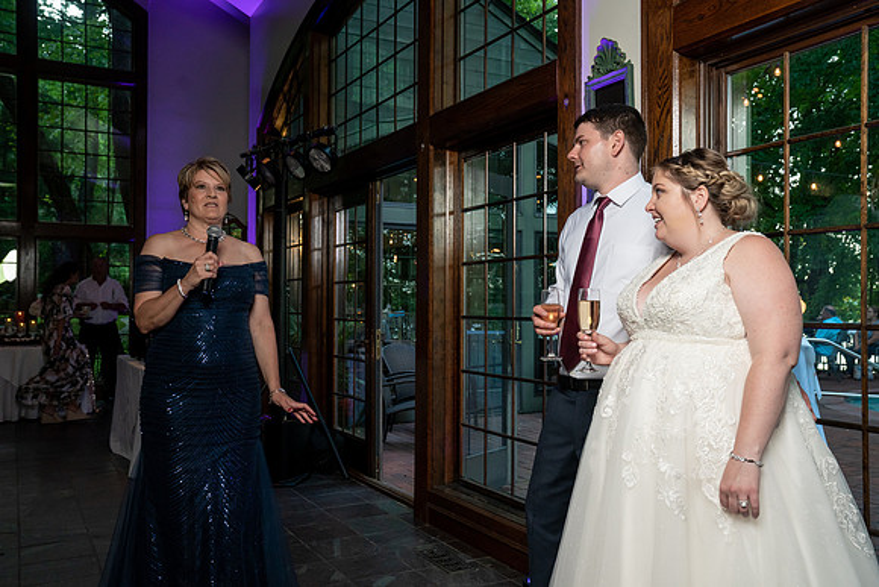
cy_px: 294
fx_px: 781
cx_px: 440
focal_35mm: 32
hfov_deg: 58.7
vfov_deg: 41.1
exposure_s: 1/200
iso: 2000
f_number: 5.6
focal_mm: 32
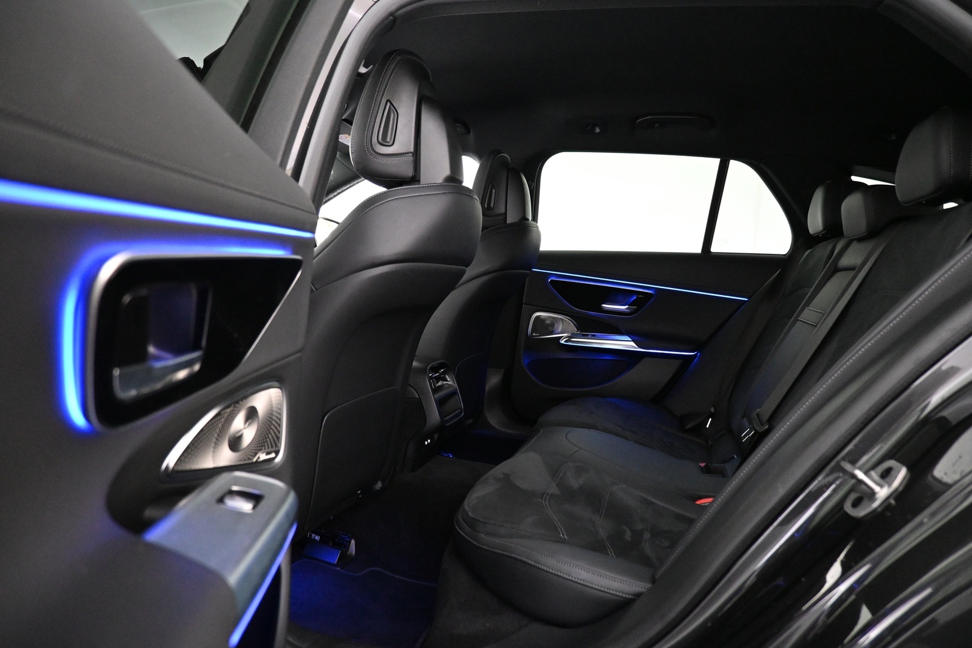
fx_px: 648
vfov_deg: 53.1
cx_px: 486
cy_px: 324
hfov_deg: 73.7
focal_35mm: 24
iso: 4000
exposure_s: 1/30
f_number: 3.5
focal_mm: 16
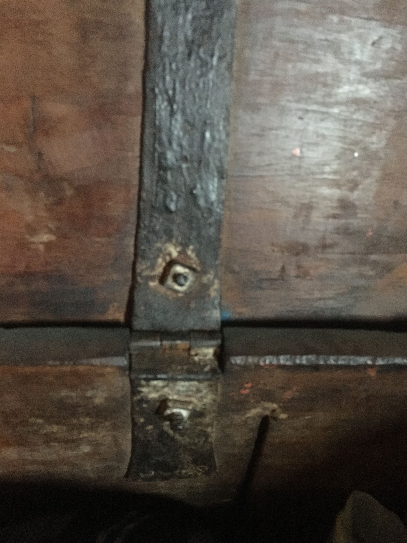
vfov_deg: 61.7
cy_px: 272
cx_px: 204
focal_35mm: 29
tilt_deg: -38.9
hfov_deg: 48.2
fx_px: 455
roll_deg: -5.2
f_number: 2.2
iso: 800
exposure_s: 1/17
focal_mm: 4.15
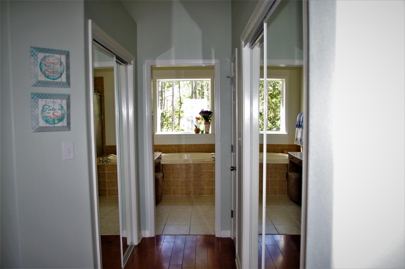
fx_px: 303
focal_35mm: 27
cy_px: 134
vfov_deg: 47.8
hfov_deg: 67.4
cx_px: 202
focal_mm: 18
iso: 400
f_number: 4
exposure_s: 1/125
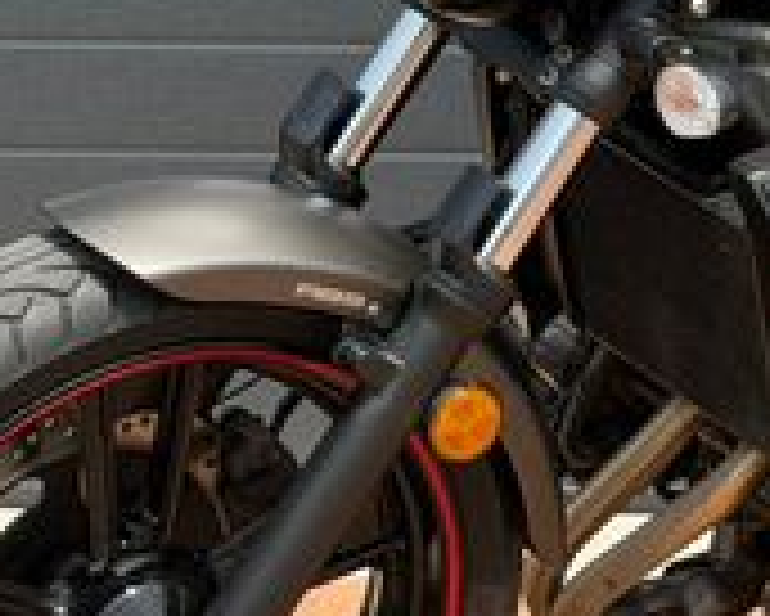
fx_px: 3990
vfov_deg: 8.8
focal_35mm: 175
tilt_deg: -6.1
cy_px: 184
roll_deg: -0.2
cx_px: 986
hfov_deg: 10.8
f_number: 1.78
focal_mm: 6.76
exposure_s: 1/2208
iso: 80
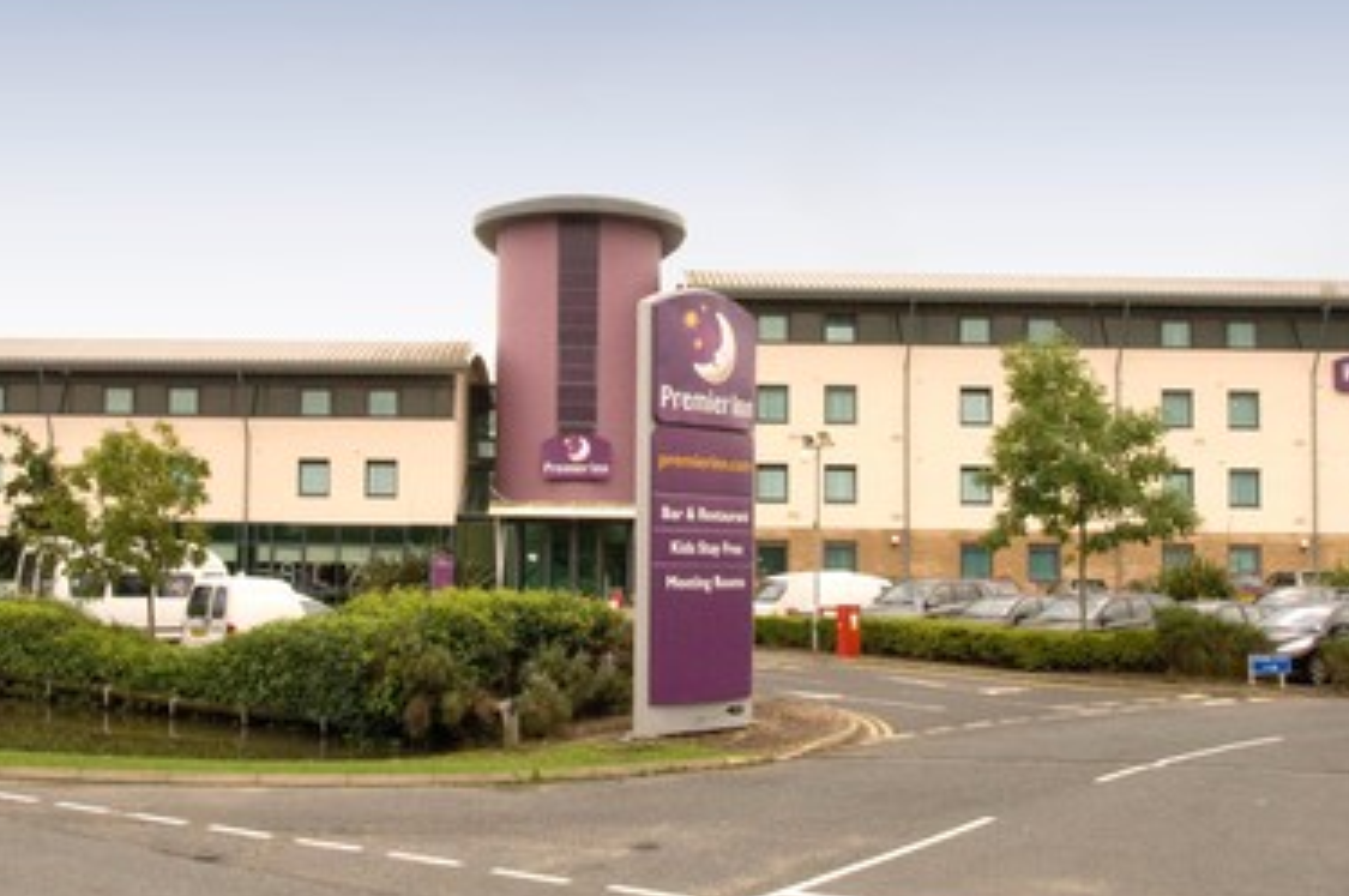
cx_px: 687
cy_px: 450
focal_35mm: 41
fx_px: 1534
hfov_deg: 47.5
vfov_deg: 32.5
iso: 400
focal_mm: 20
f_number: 14
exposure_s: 1/100
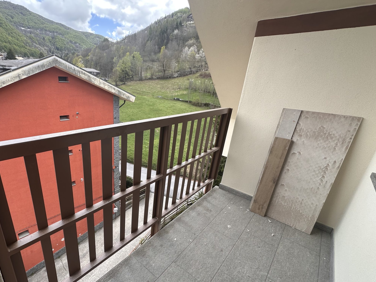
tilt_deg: -21.8
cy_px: 158
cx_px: 149
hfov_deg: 86.6
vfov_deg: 71.3
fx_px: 196
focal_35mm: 18
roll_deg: -3.3
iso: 40
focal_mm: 2.22
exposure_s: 1/294
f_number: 2.2
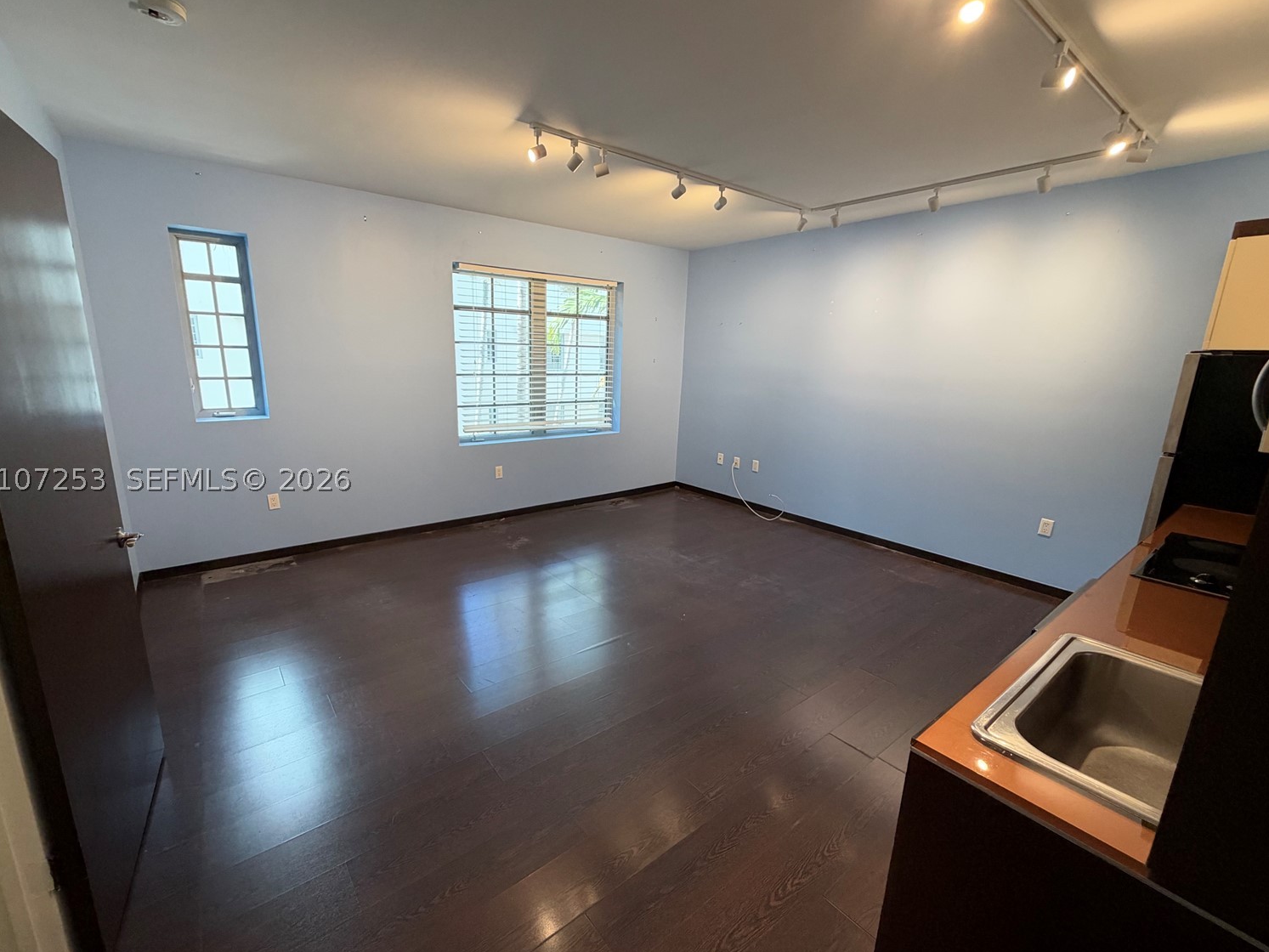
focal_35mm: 15
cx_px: 611
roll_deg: -1.0
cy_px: 479
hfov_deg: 98.1
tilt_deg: -12.3
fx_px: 550
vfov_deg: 81.8
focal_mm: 2.22
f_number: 2.2
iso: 320
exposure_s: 1/120
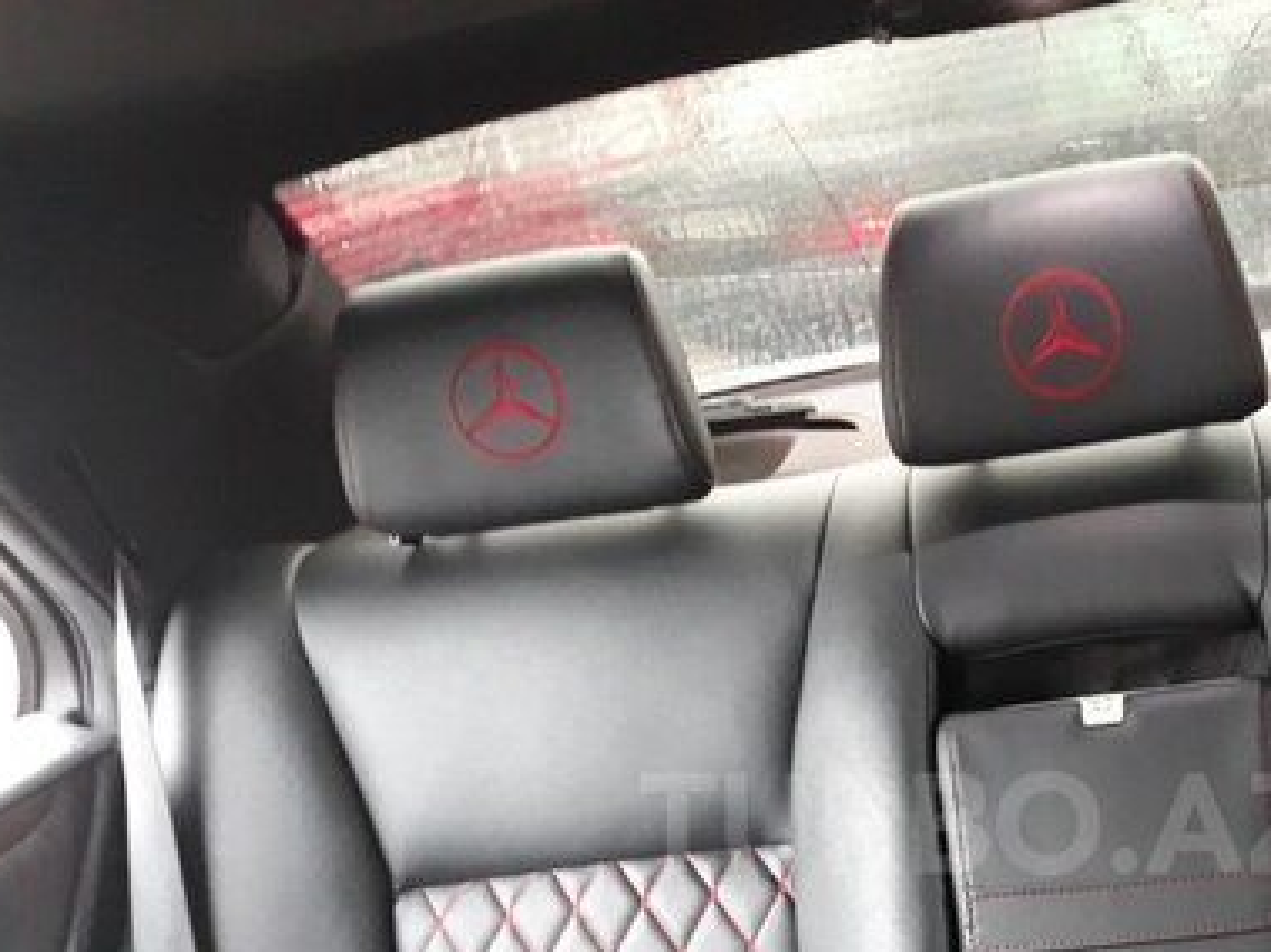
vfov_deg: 29.8
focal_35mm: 47
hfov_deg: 39.2
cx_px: 983
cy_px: 823
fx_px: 1725
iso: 320
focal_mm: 3.71
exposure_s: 1/25
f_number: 1.7
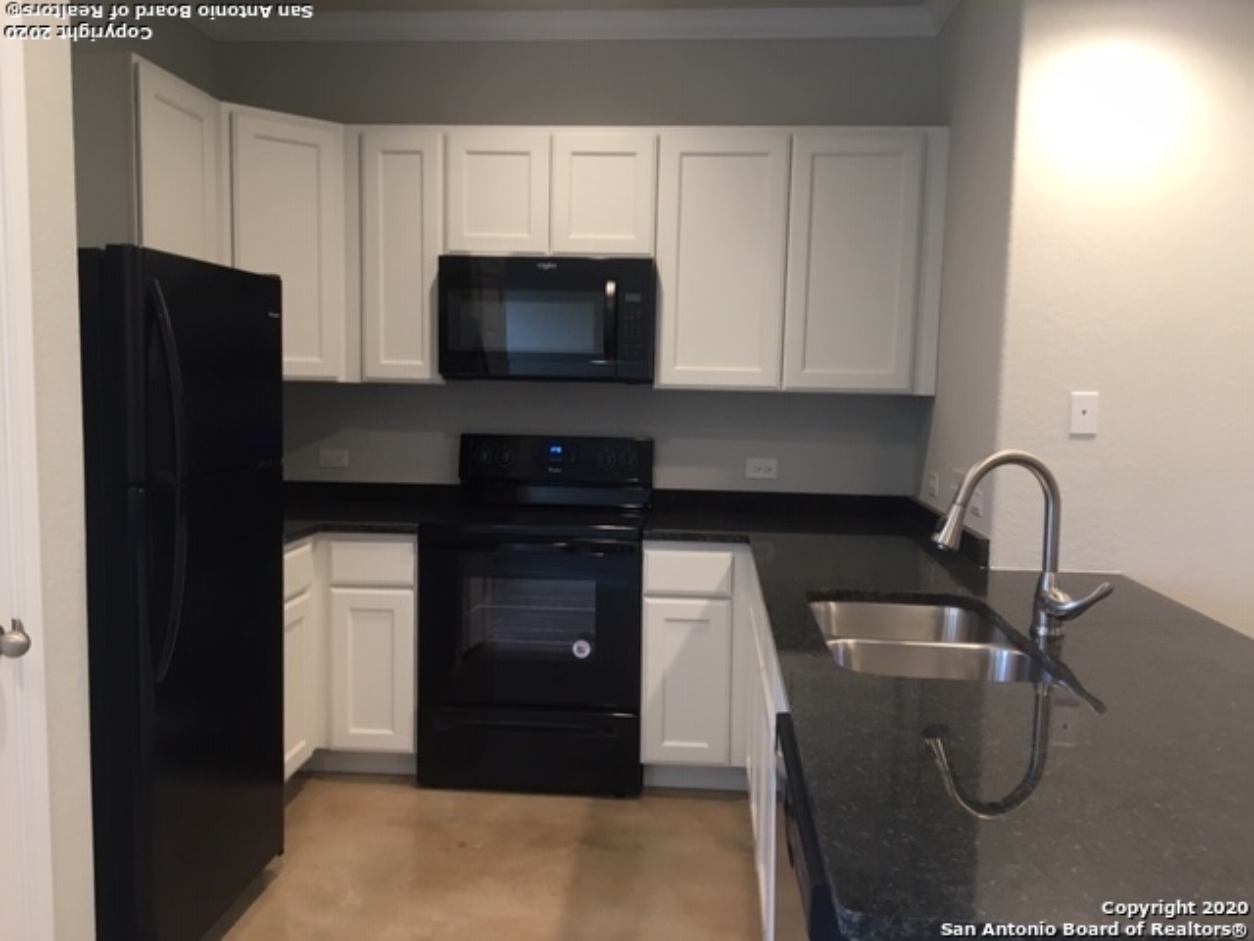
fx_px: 1051
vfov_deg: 48.2
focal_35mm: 29
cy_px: 470
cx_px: 627
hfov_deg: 61.7
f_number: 2.2
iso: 80
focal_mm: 4.15
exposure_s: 1/30
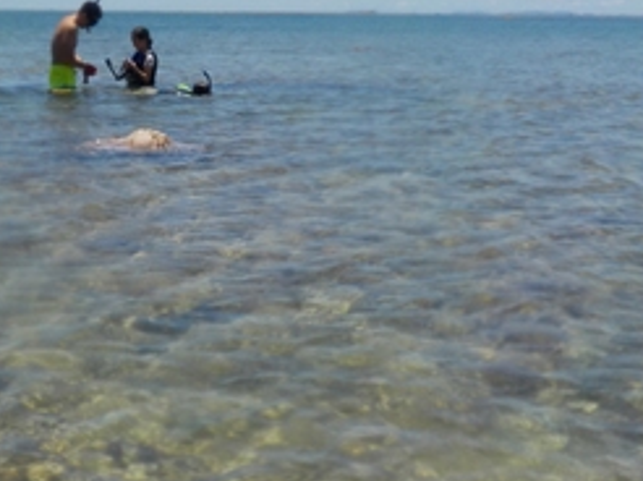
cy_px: 114
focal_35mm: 61
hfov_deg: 31.1
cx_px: 149
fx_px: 1132
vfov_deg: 23.7
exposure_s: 1/500
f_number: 6.6
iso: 125
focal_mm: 4.1
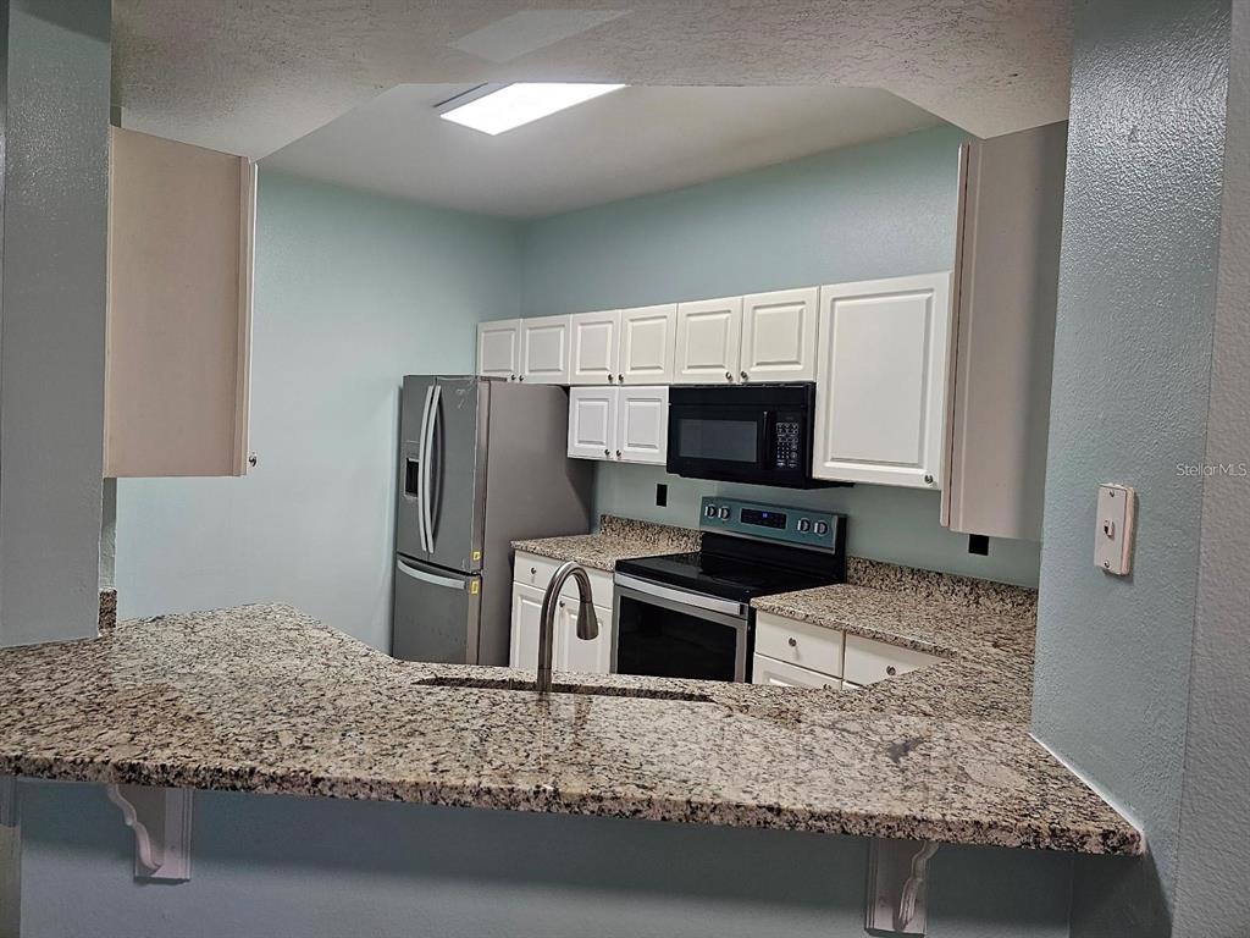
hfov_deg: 73.9
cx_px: 625
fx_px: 831
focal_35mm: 23
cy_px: 469
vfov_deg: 58.9
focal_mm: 6.3
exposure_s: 1/120
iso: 250
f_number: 1.7
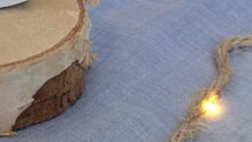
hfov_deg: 19.2
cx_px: -40
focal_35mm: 106
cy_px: -77
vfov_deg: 11.0
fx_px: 708
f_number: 1.73
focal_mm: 4.38
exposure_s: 1/50
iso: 73
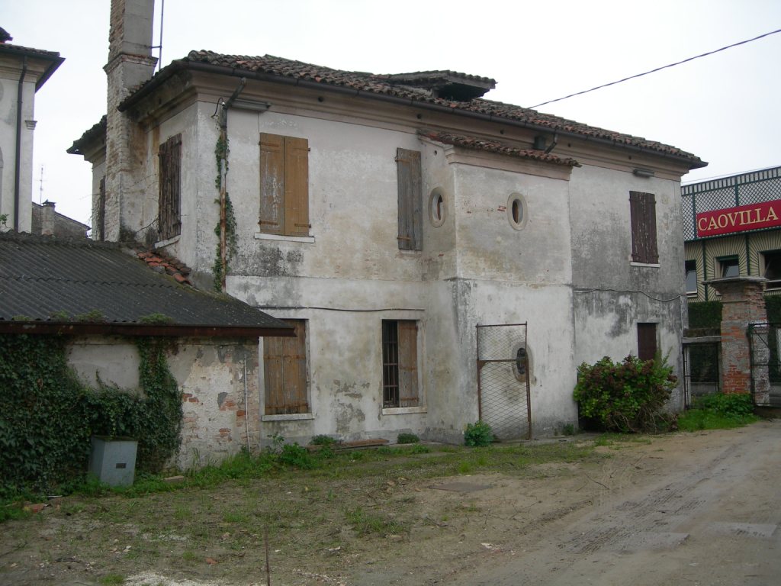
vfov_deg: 37.7
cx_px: 390
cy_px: 293
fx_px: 857
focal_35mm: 38
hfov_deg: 49.0
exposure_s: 1/120
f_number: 2.8
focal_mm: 7.8
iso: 50
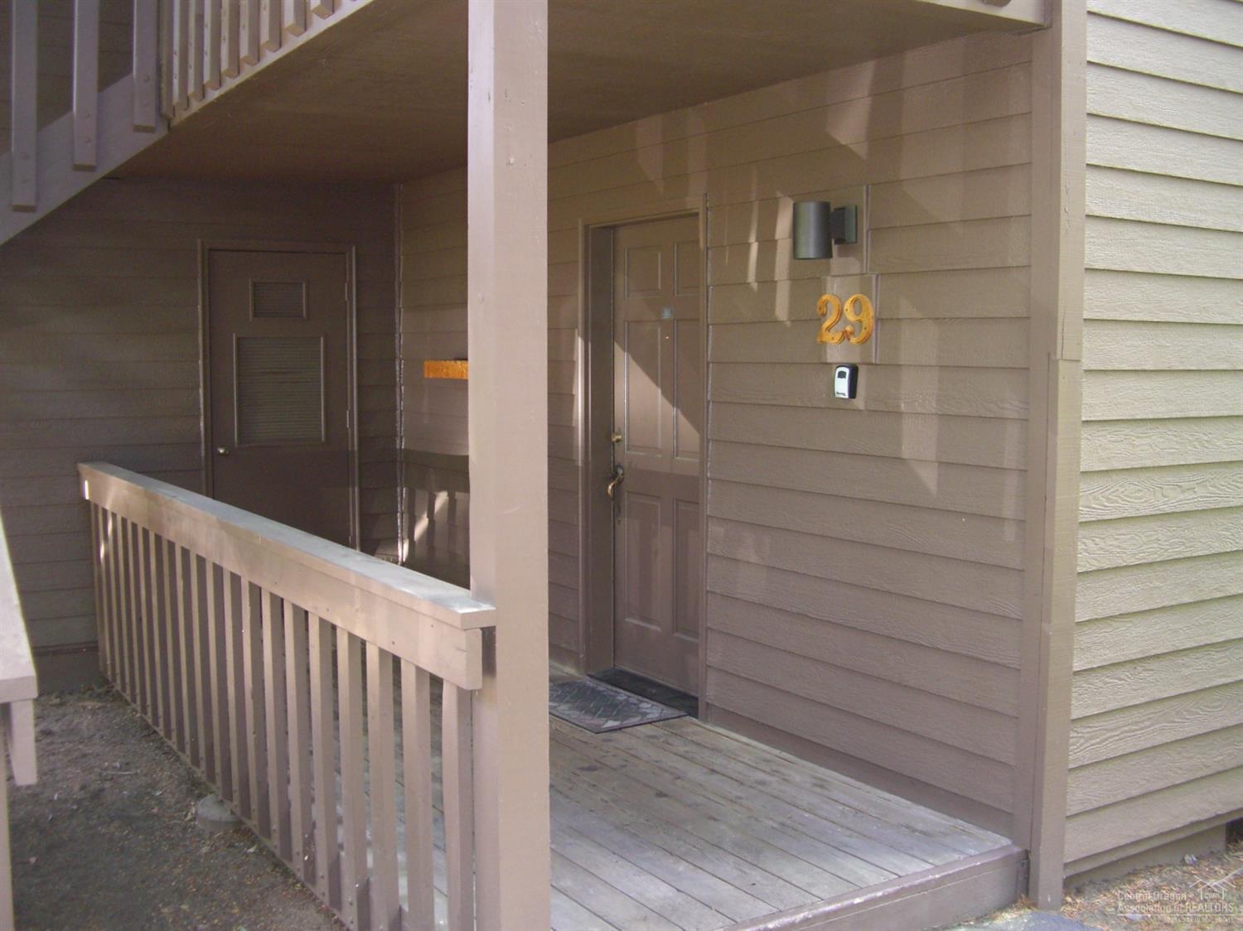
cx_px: 622
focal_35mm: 38
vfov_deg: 37.7
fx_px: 1364
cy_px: 466
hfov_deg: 49.0
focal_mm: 7.9
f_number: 2.8
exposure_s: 1/60
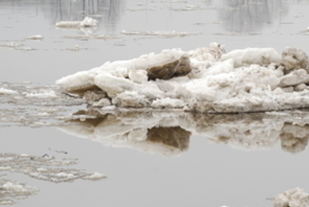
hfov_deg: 9.5
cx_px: 196
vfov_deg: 6.4
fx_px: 1856
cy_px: 75
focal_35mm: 216
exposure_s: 1/125
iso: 400
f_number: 5.6
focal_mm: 85
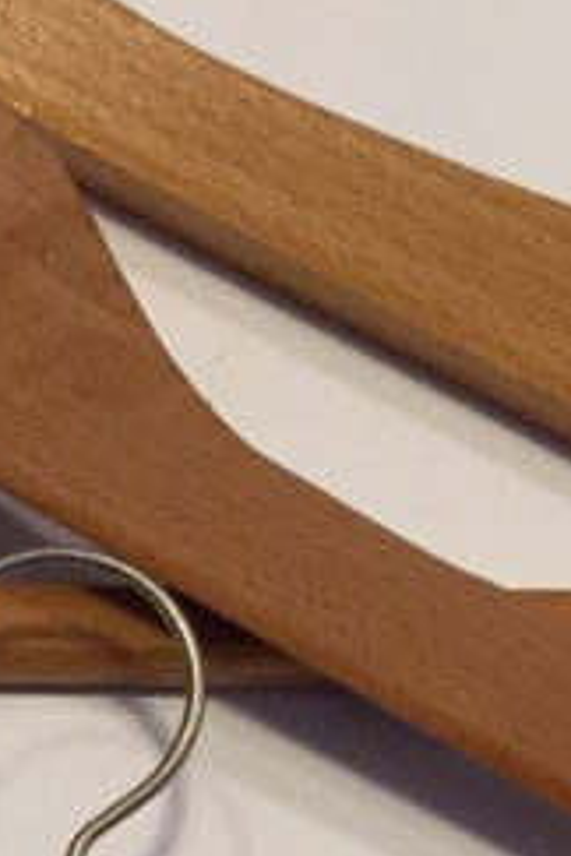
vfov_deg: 15.0
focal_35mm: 127
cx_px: -775
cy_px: 1286
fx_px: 3021
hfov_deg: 9.6
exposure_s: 1/33
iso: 160
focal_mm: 4.15
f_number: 2.2
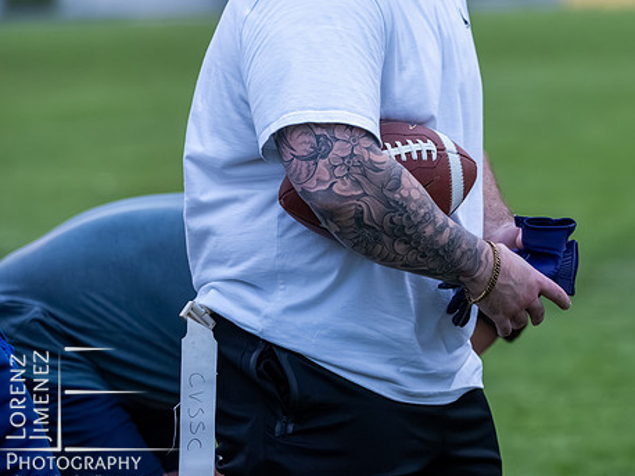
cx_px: 390
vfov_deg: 3.9
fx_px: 6967
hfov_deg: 5.2
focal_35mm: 380
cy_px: 196
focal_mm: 150
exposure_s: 1/400
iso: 3200
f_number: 3.5
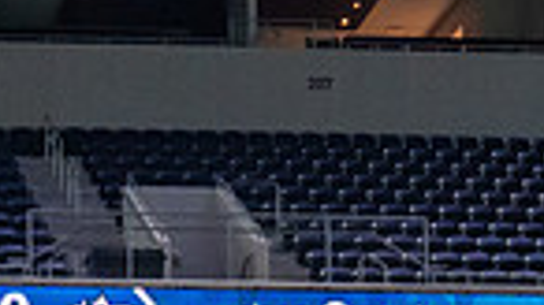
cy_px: 725
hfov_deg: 11.3
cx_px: -352
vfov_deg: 6.4
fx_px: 2595
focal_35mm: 180
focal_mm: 24
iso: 1600
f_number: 2.8
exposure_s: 1/640
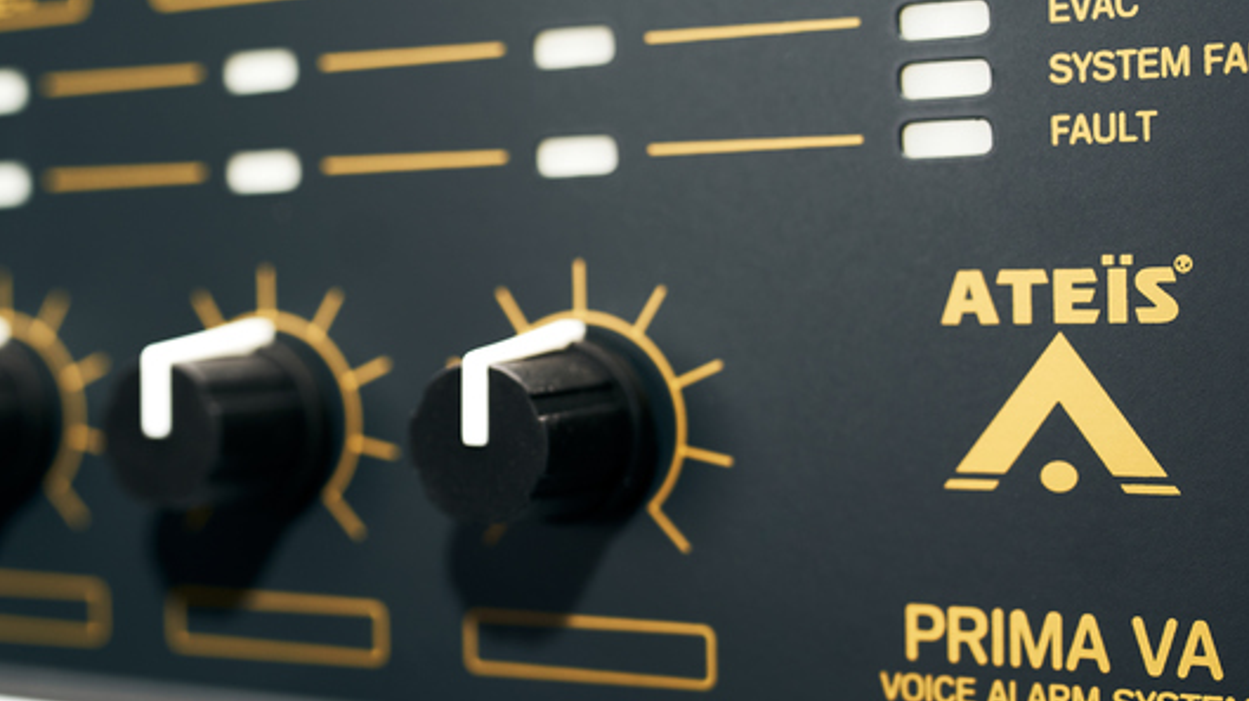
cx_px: 224
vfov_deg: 17.0
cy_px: 355
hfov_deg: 29.0
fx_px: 2350
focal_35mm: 71
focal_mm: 35
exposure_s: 1/160
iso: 160
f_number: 3.5
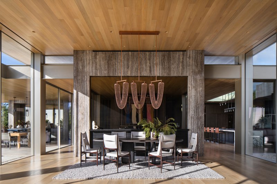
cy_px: 92
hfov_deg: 73.8
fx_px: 185
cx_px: 138
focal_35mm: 24
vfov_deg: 53.1
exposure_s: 1/60
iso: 125
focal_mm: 24
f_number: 13
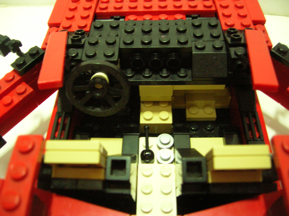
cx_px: 144
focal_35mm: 34
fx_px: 284
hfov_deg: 54.0
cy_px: 108
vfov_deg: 41.7
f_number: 2.9
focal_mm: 5.7
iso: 200
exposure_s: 1/3.5
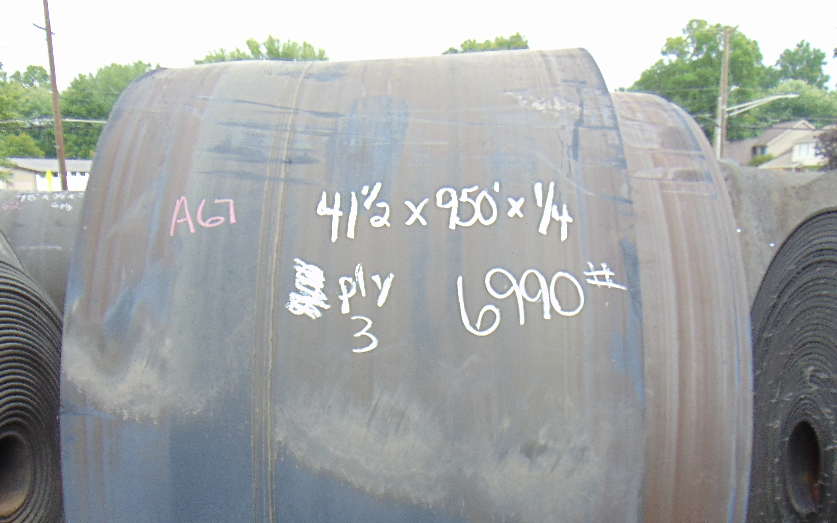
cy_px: 427
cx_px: 411
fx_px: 844
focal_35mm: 37
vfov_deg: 33.3
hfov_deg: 52.7
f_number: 3
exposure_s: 1/160
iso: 80
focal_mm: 4.5
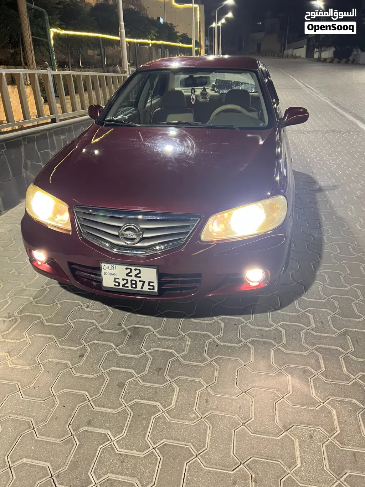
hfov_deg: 53.1
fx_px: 365
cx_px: 182
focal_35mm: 26
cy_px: 244
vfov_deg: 67.3
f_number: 1.5
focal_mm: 5.7
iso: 320
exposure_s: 1/50
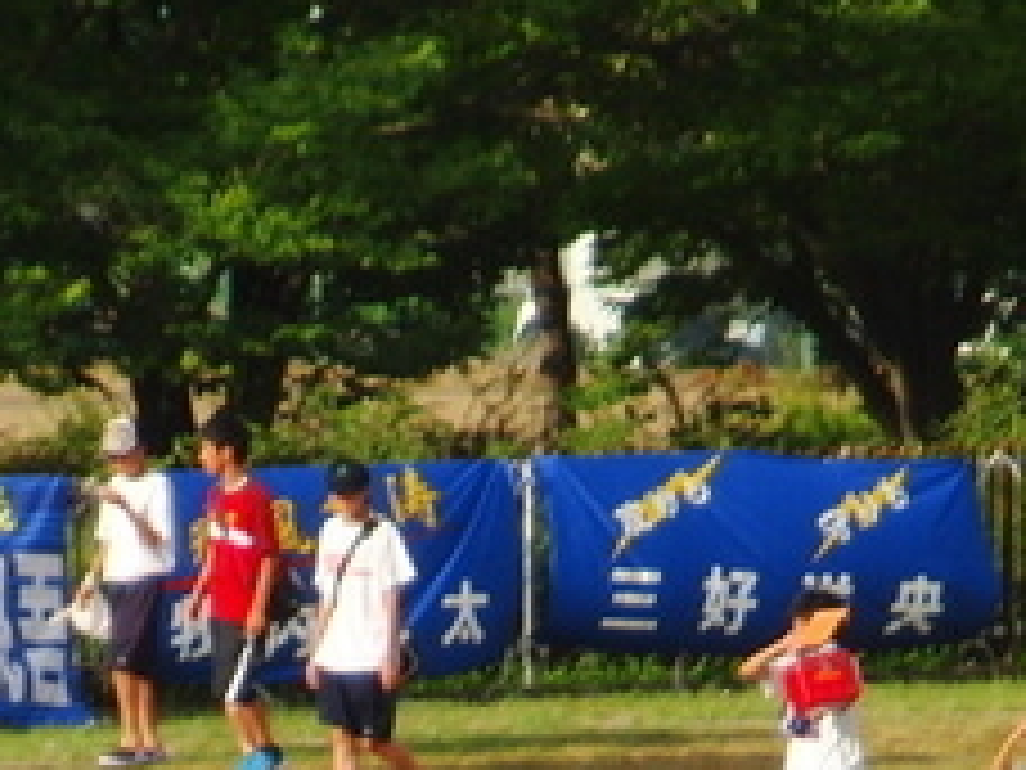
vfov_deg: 1.8
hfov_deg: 2.4
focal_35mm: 841
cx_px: 648
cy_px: 1162
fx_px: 24927
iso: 100
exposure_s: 1/320
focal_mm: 43
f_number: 5.7
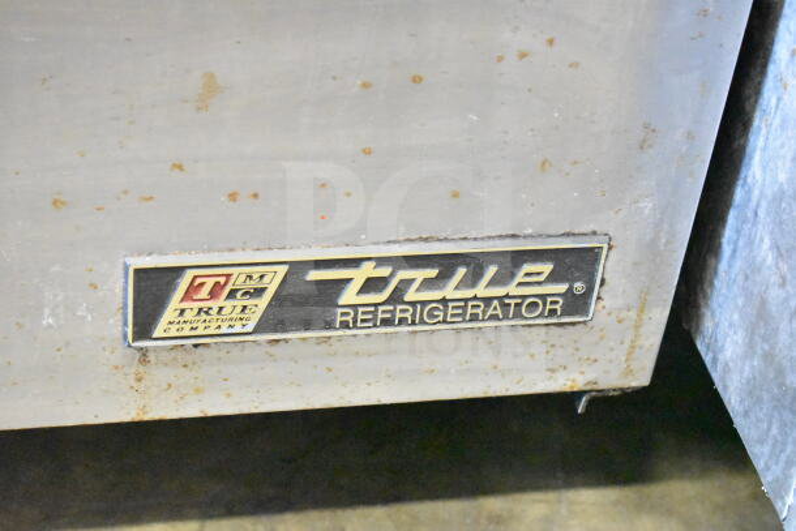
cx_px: 398
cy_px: 266
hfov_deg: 24.6
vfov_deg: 16.6
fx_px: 1824
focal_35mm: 82
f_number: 5.6
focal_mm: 55
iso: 25600
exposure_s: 1/80
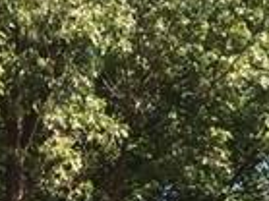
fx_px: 1662
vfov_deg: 6.4
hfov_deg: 9.1
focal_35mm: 214
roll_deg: +0.8
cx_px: -99
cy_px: 582
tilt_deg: +7.0
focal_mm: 4.15
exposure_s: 1/534
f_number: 2.2
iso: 32
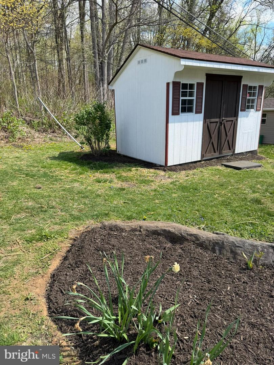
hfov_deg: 56.8
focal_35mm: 24
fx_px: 253
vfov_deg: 71.6
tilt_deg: -16.1
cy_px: 182
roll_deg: +1.9
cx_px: 137
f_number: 1.78
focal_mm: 6.76
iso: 80
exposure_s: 1/1653
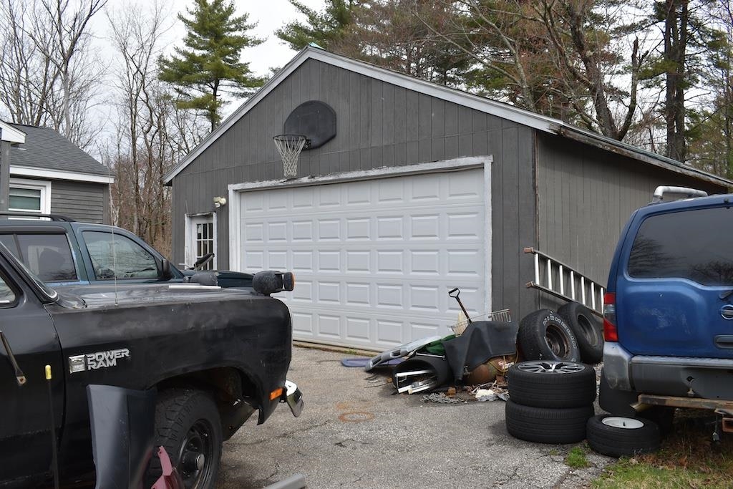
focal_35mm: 32
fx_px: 641
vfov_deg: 41.7
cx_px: 366
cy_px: 244
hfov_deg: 59.5
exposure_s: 1/250
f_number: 8
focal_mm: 21
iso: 140
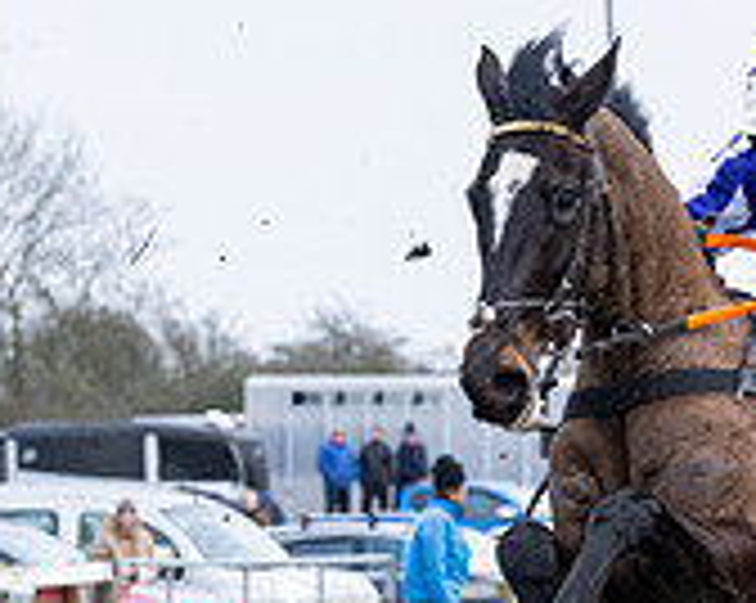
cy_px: 771
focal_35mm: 411
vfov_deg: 3.8
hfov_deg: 4.7
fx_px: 9185
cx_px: 965
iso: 800
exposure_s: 1/1000
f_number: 4
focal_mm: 70
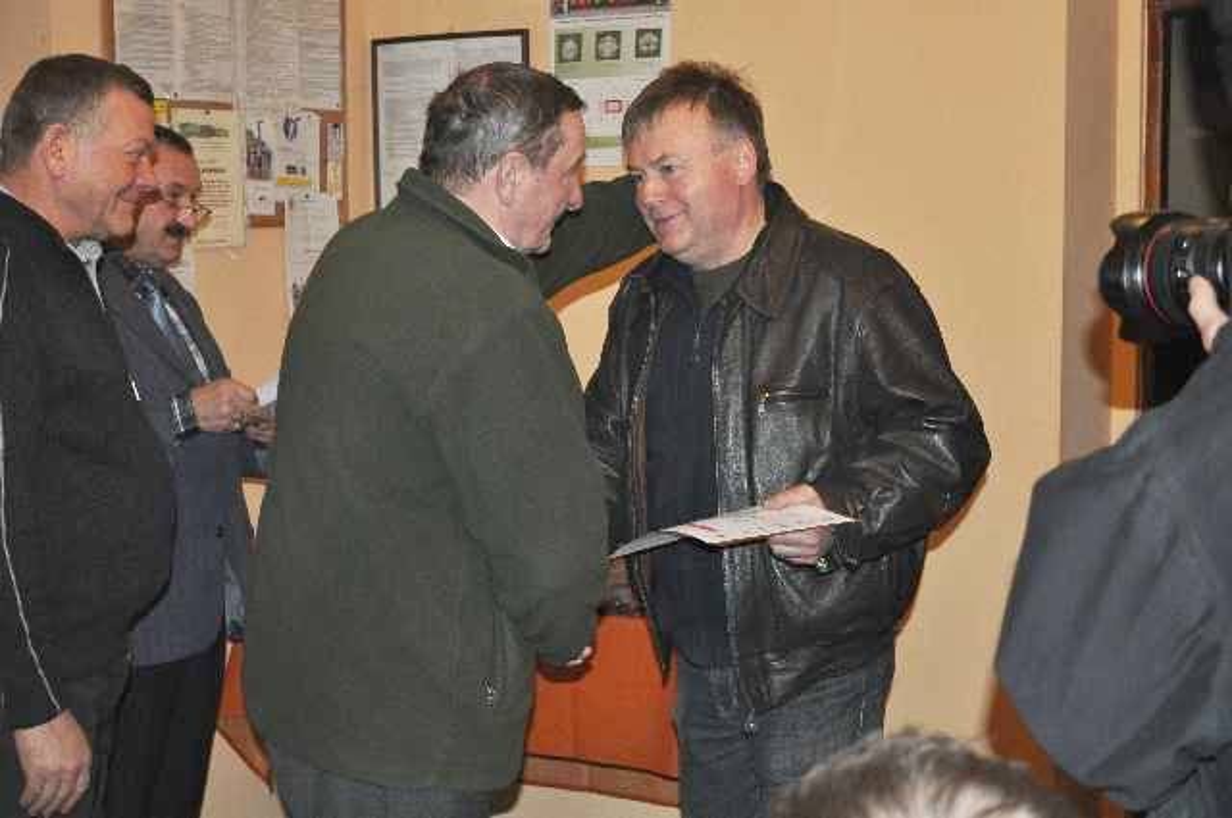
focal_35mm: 57
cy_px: 409
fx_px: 1948
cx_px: 616
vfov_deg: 23.7
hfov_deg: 35.1
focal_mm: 38
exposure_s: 1/60
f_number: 5
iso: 800
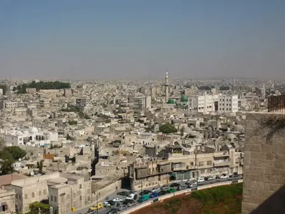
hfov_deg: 37.5
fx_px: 420
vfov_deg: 28.6
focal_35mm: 51
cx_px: 142
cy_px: 107
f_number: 8
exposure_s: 1/320
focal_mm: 5.9
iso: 80
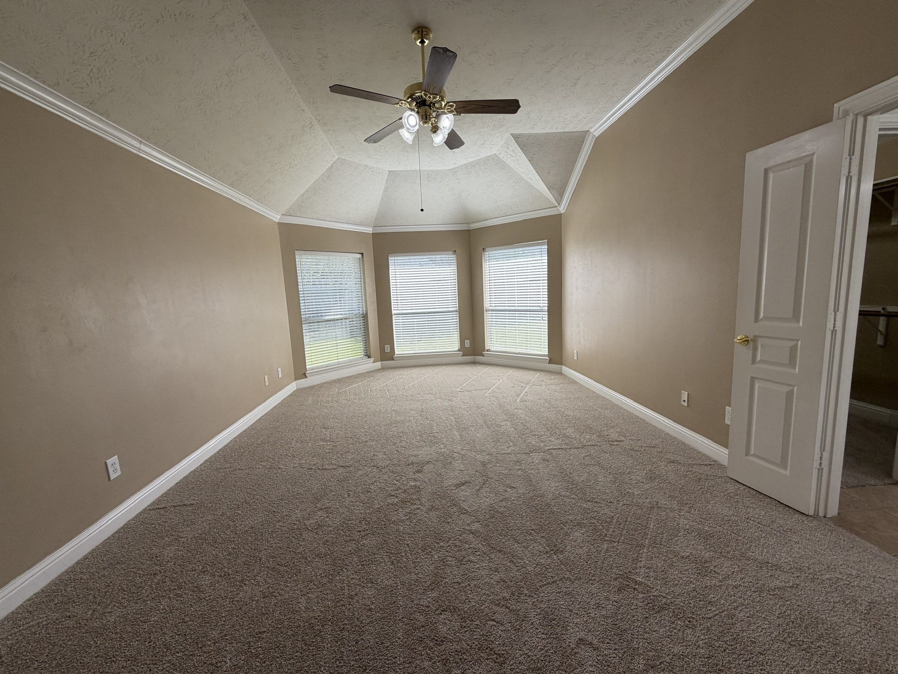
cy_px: 337
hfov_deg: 102.1
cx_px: 449
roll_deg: +3.4
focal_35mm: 14
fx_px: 363
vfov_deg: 85.7
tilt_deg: -7.6
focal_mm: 2.22
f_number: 2.2
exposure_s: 1/121
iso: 64
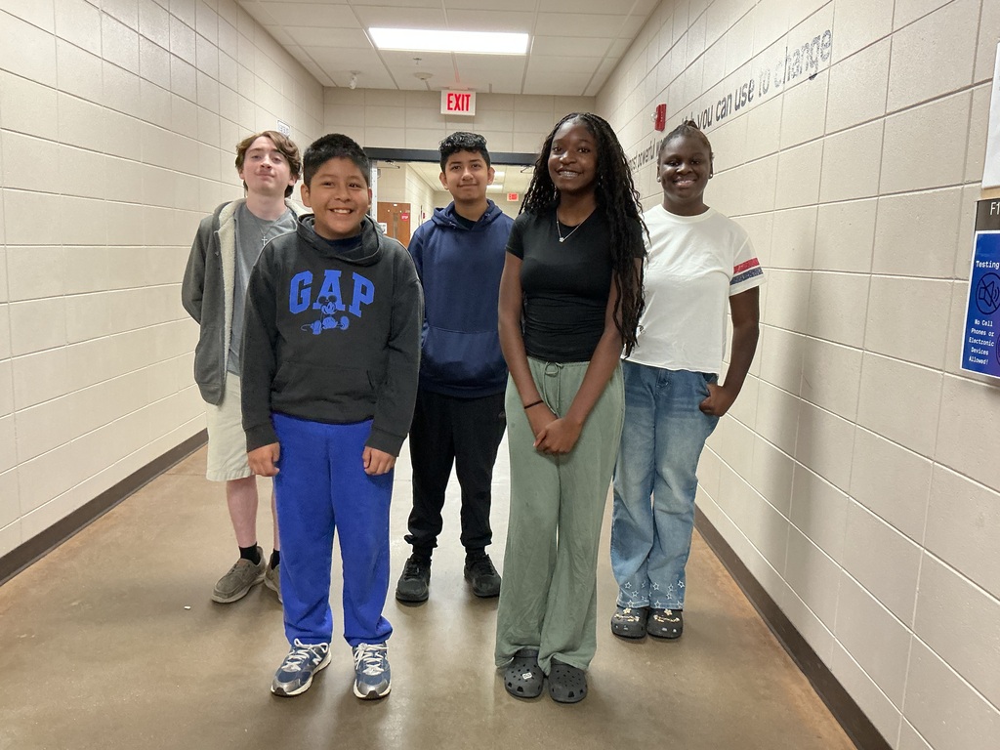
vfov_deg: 48.2
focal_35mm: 29
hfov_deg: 61.7
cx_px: 500
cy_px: 375
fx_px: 838
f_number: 1.8
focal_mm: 3
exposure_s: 1/60
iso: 200
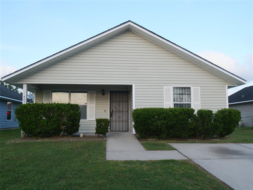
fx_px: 234
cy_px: 95
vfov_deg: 44.2
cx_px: 126
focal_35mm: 32
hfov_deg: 56.8
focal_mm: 16
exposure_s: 1/160
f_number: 5
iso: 200
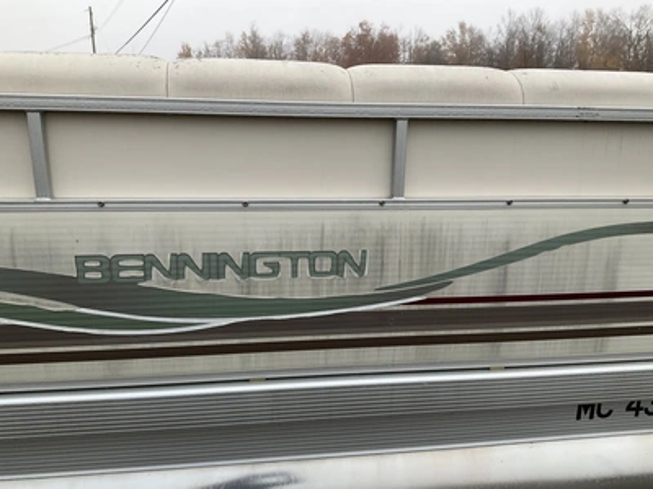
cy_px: 244
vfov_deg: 48.2
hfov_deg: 61.7
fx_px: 547
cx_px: 326
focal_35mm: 29
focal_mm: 3
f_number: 1.8
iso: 20
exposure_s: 1/140
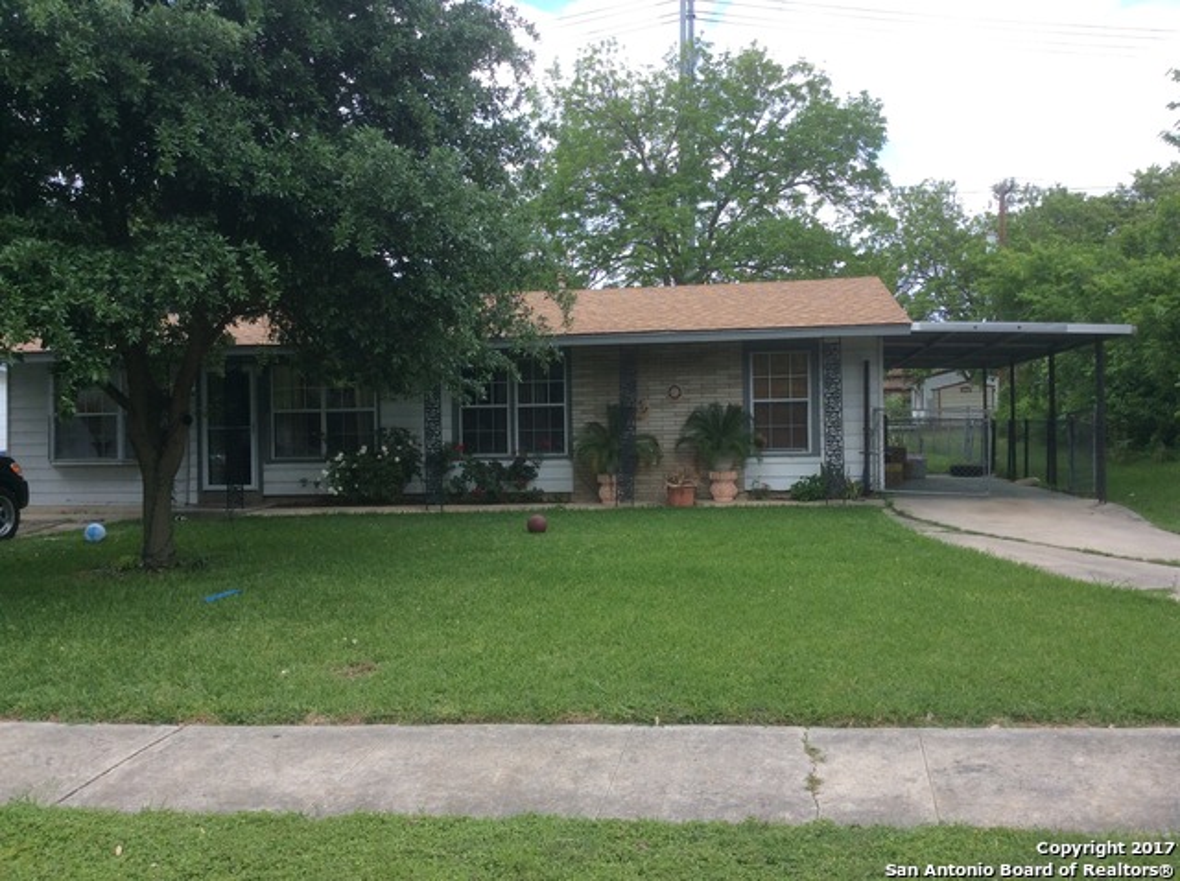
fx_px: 1089
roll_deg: +0.9
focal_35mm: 32
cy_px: 440
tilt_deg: -2.1
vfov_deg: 44.1
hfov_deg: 56.9
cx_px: 590
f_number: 2.4
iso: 32
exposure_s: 1/622
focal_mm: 3.3
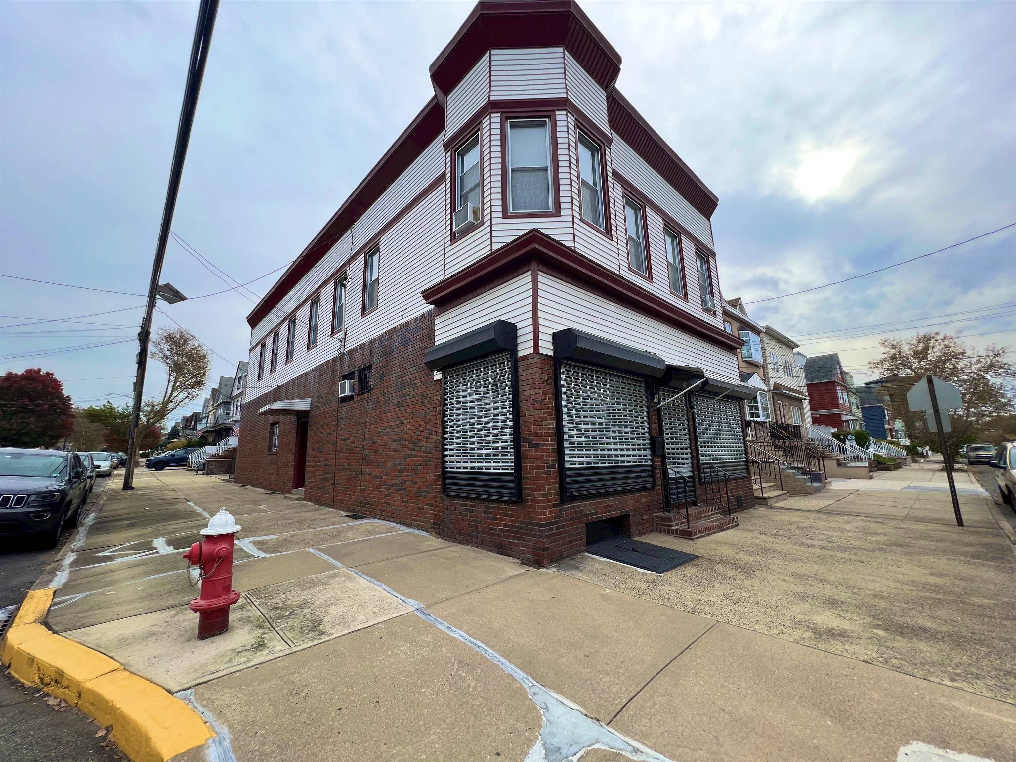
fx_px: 382
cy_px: 381
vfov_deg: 89.9
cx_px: 508
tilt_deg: +11.1
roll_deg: +1.8
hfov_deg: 106.2
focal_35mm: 13
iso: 32
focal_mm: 1.57
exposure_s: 1/398
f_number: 1.8
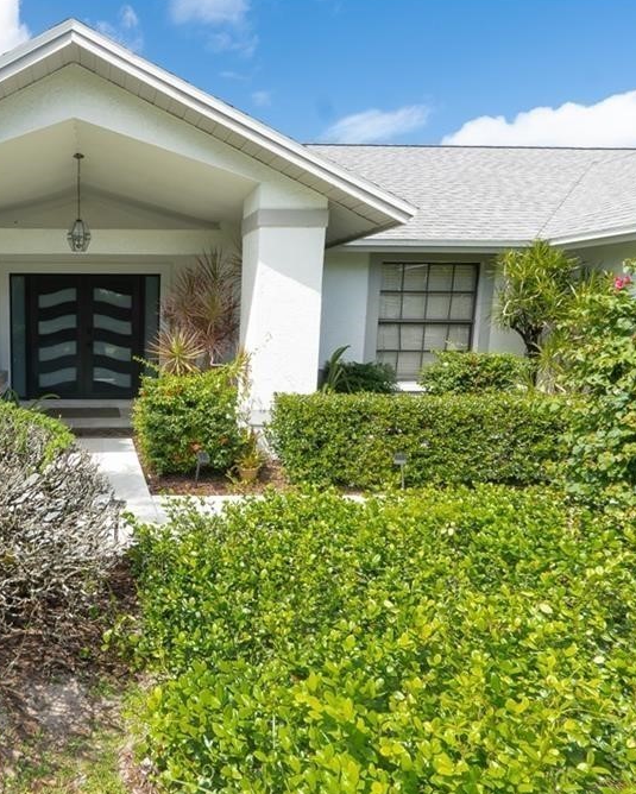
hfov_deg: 54.0
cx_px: 100
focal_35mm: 24
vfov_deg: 70.9
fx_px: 558
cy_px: 397
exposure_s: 1/50
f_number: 11
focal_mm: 11
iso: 100
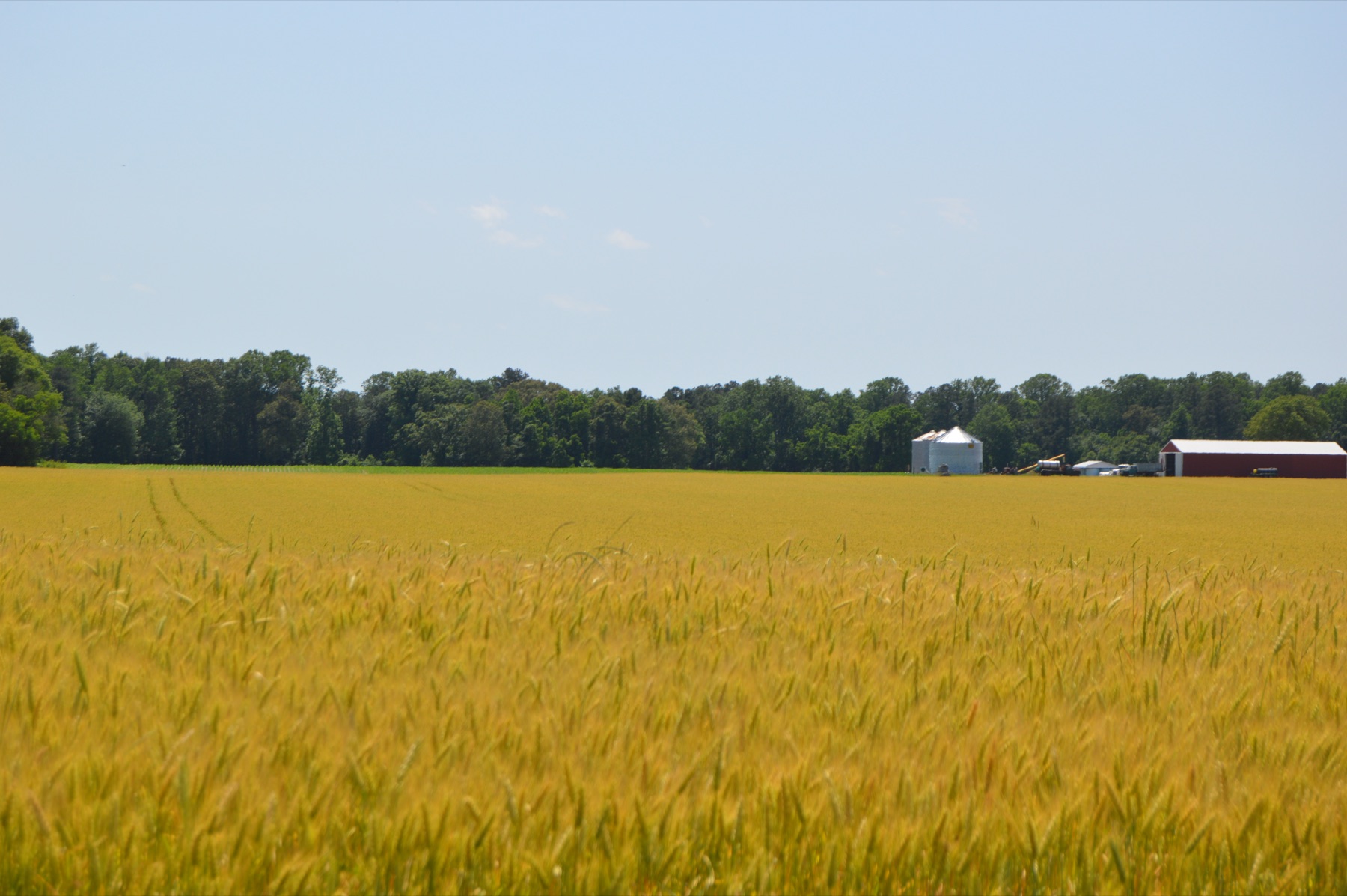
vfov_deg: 16.5
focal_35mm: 82
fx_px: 3084
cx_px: 674
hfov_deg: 24.6
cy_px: 448
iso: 100
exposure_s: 1/320
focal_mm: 55
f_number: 9
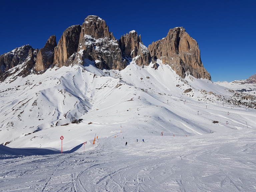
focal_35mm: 26
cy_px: 96
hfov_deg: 67.3
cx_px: 128
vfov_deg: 53.1
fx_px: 192
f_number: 1.7
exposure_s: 1/8080
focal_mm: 4.2
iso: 50
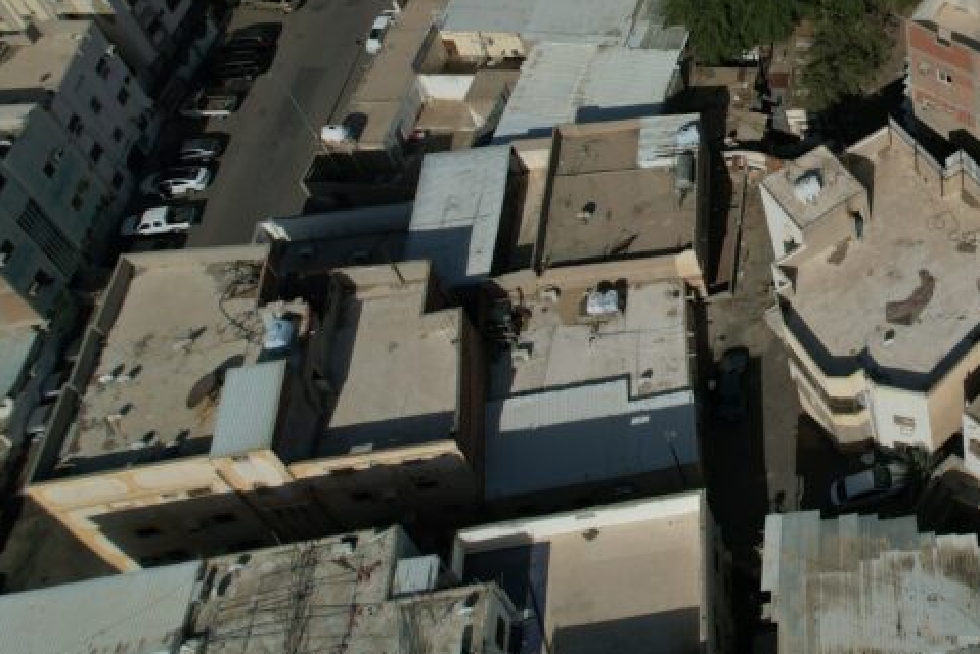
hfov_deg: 36.3
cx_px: 1043
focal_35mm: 47
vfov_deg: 26.7
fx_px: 1280
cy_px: -40
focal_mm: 8.38
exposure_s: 1/8000
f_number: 2.8
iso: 110
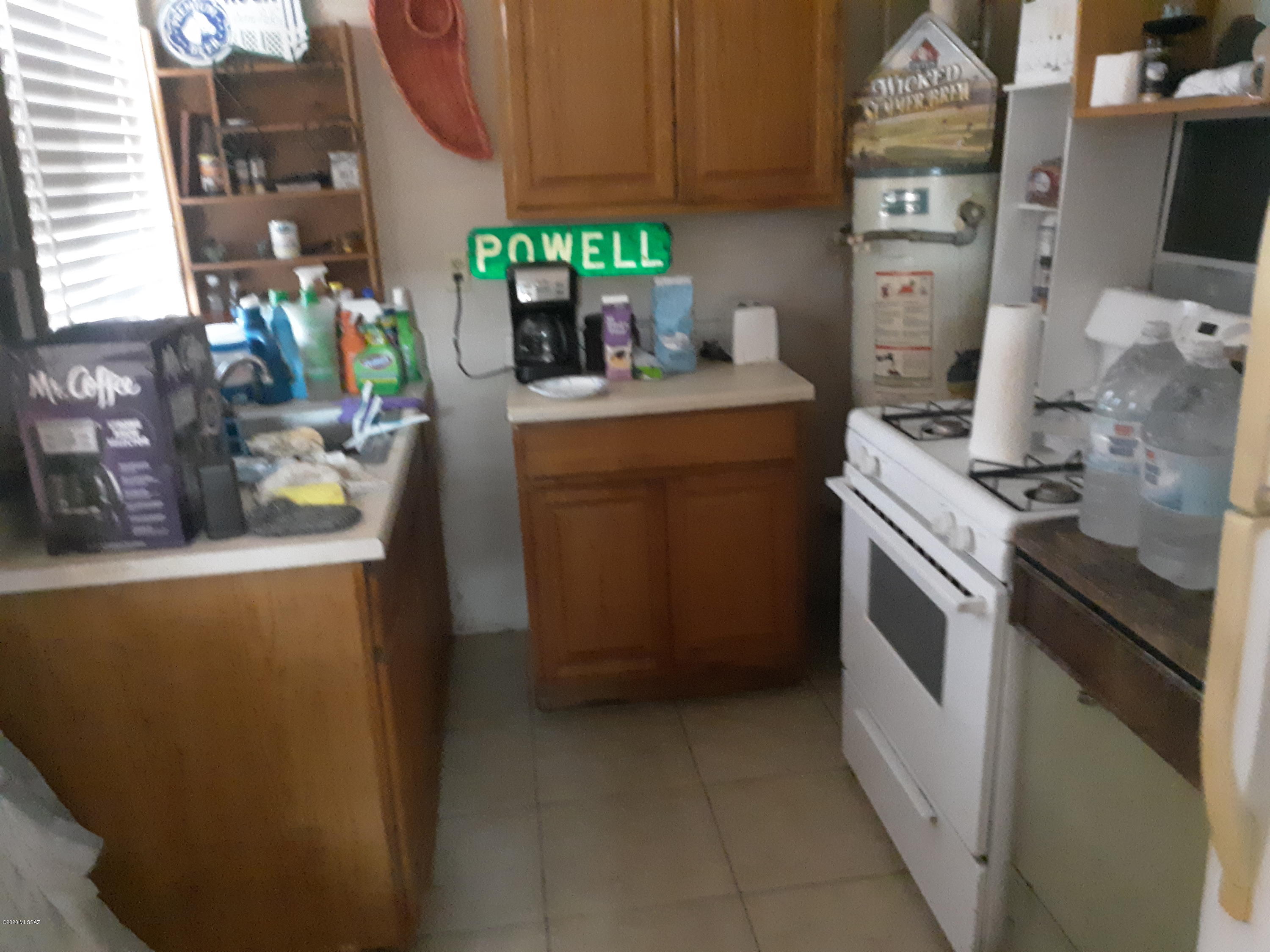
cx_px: 635
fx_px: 1027
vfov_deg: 49.7
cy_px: 476
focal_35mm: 28
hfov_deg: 63.4
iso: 800
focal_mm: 3.7
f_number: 1.7
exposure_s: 1/10
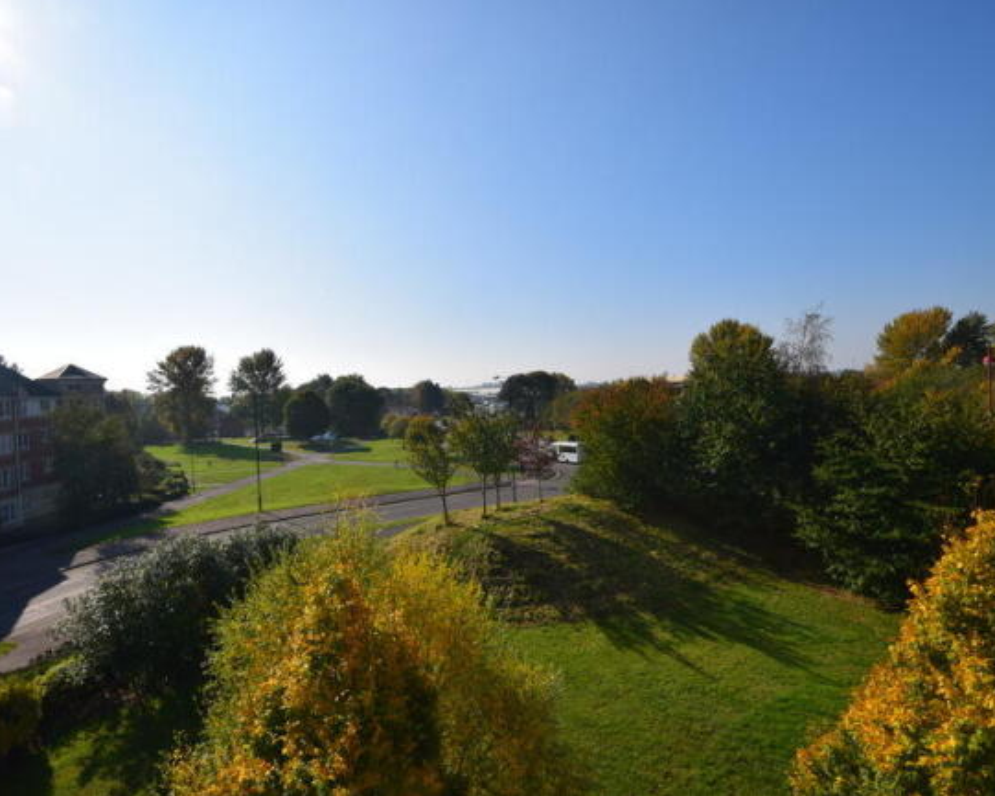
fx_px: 501
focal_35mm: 17
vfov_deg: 77.0
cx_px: 464
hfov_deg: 89.5
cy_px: 396
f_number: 11
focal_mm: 10
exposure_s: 1/500
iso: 250
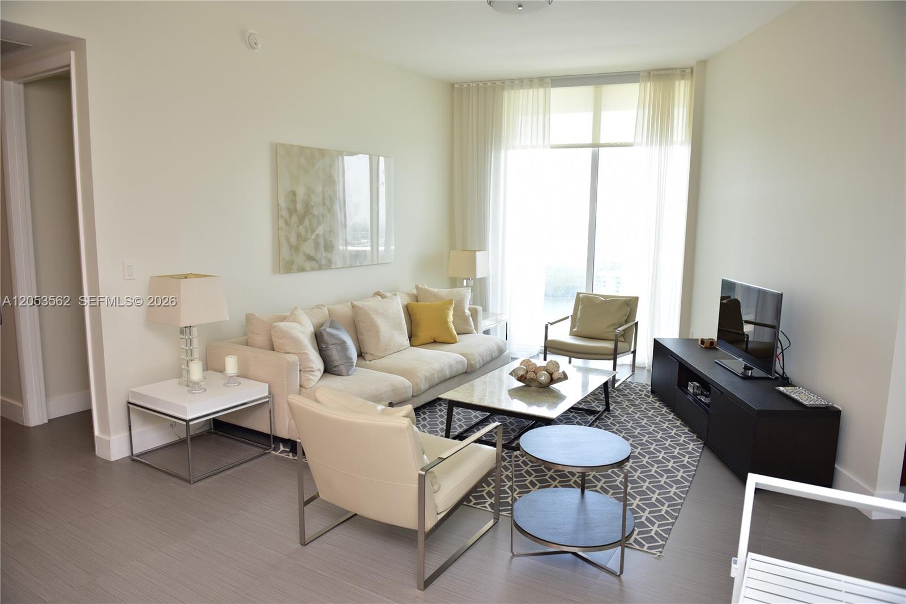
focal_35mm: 24
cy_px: 302
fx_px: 604
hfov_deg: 73.8
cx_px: 453
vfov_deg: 53.1
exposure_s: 1/125
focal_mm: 24
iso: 800
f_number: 4
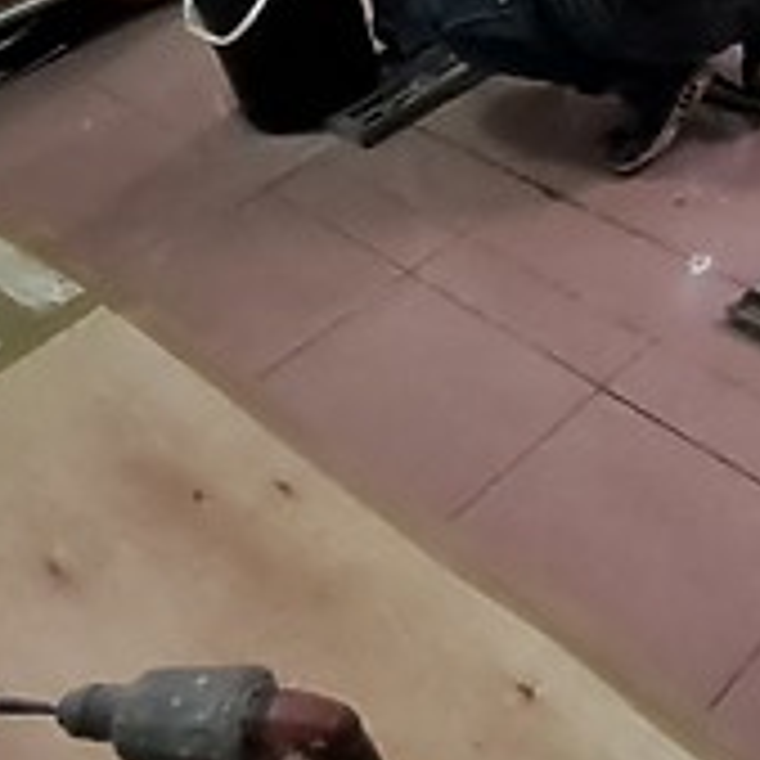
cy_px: -29
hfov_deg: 30.7
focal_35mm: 53
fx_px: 1316
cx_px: 688
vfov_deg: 29.7
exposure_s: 1/24
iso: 400
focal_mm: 1.13
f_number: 2.2
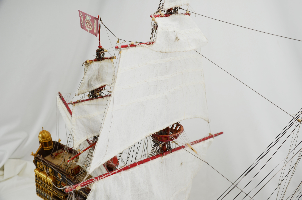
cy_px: 100
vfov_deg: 43.4
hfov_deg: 62.0
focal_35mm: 30
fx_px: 251
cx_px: 151
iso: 100
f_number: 3.8
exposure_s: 1/60
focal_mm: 20
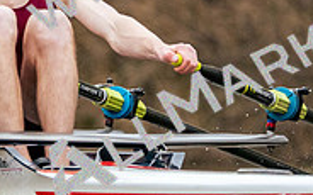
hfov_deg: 1.1
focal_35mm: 1923
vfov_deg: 0.7
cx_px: -97
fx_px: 16404
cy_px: 58
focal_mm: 600
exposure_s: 1/2000
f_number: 6.3
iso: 4000
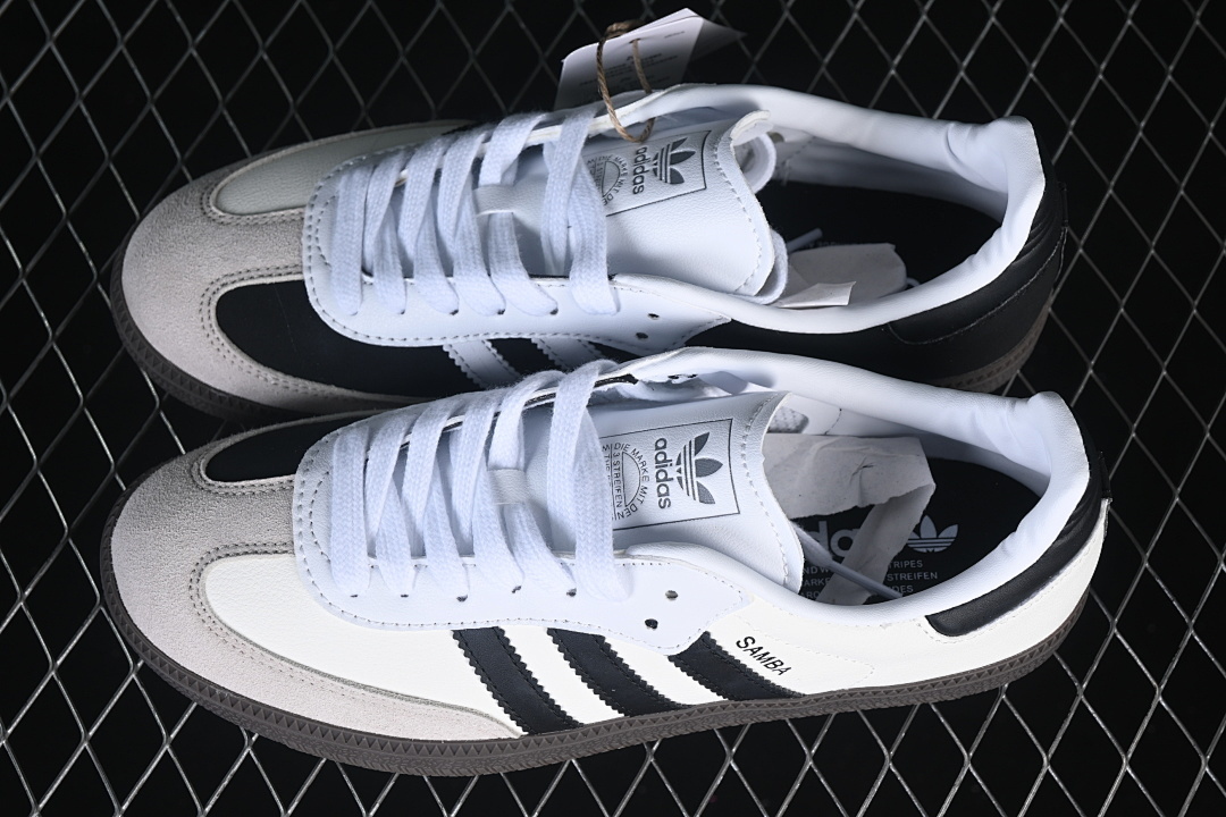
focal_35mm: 75
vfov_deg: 18.2
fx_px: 2554
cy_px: 408
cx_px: 613
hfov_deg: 27.0
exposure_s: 1/60
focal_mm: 50
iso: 160
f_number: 7.1
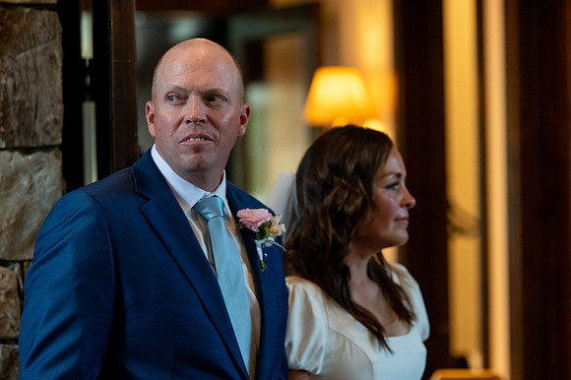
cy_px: 190
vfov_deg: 9.0
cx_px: 286
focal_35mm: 152
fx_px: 2415
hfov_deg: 13.5
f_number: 2.8
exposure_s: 1/400
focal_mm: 122
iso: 3200
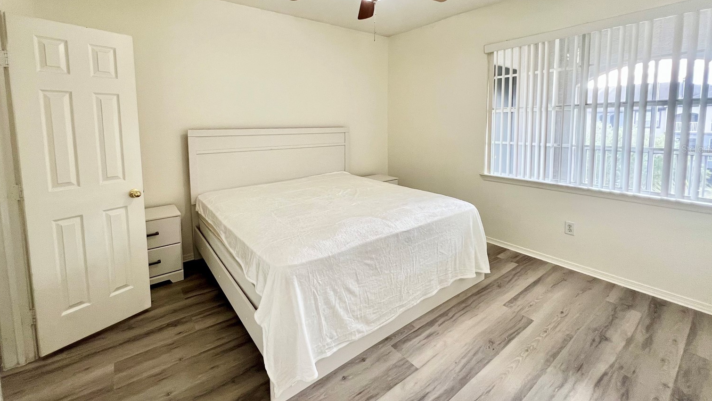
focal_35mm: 15
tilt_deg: -6.5
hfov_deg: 103.0
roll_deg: +0.2
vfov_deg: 69.3
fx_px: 283
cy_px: 149
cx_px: 349
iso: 250
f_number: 1.8
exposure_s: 1/120
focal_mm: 1.57
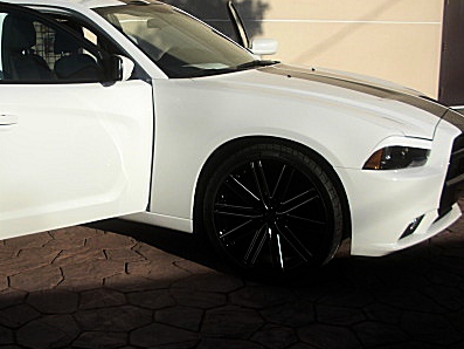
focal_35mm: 58
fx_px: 778
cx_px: 123
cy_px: 164
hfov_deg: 32.7
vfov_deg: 25.2
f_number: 7.9
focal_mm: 6.3
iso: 50
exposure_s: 1/200
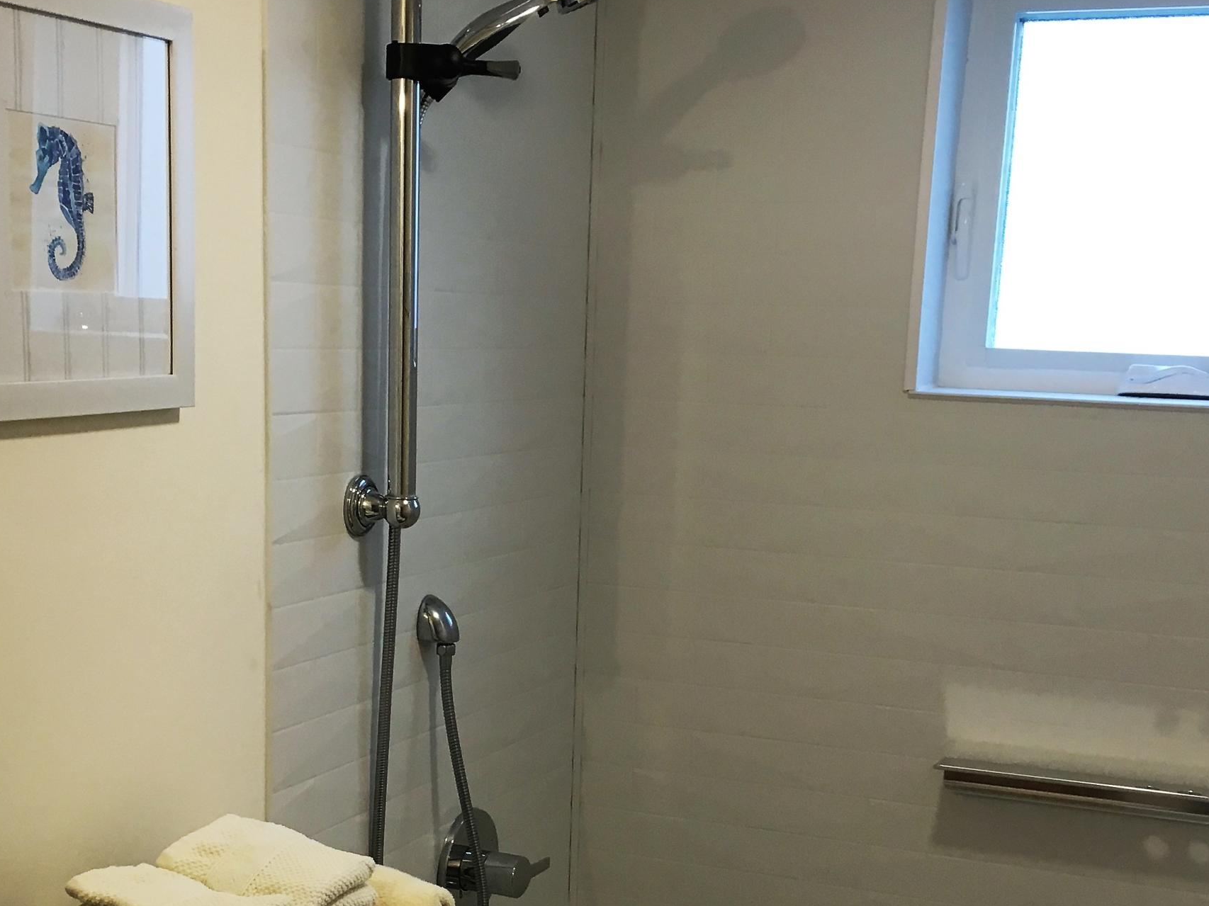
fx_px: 1781
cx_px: 556
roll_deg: -1.6
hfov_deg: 37.5
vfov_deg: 28.1
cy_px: 696
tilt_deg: -11.4
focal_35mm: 51
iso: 32
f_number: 2.2
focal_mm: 4.15
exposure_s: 1/30
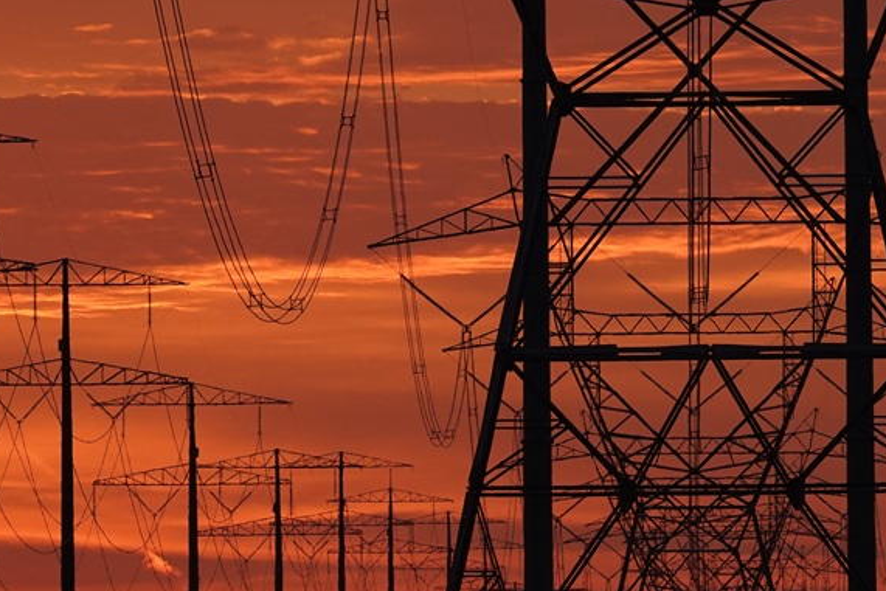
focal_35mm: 840
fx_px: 20677
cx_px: 712
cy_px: 195
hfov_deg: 2.5
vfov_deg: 1.6
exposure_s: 1/200
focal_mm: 400
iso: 2000
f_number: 14
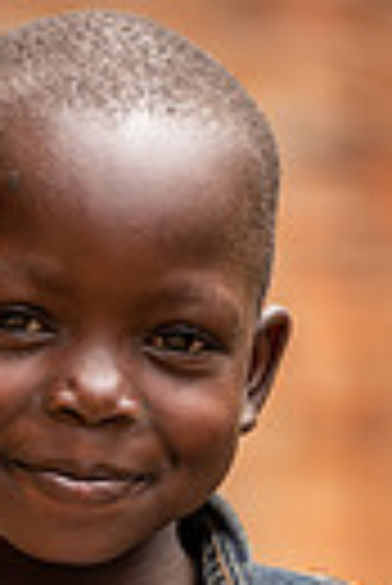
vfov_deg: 3.2
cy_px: 904
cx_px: 0
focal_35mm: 640
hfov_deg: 2.2
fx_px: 10425
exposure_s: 1/200
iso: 100
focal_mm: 185
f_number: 4
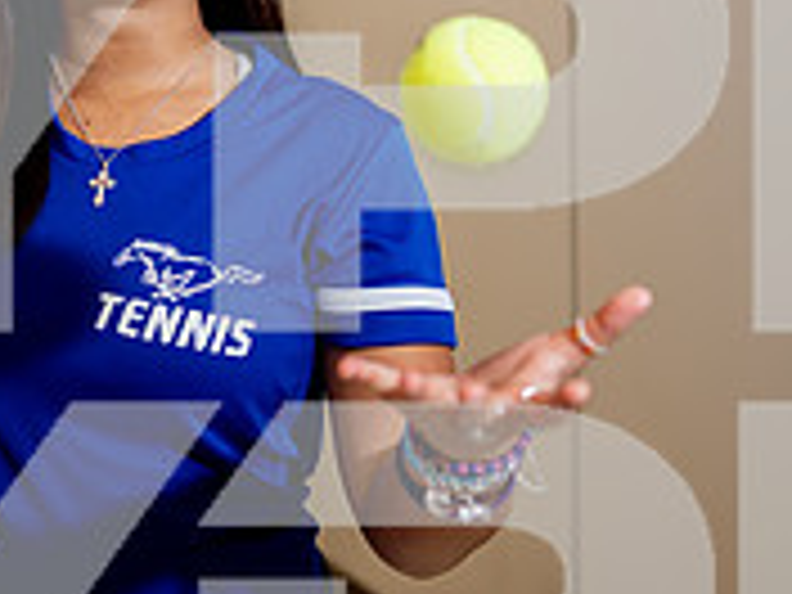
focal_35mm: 76
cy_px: 97
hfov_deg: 25.1
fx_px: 1739
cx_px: 126
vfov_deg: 19.1
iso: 40
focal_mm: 24
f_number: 1.4
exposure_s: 1/125
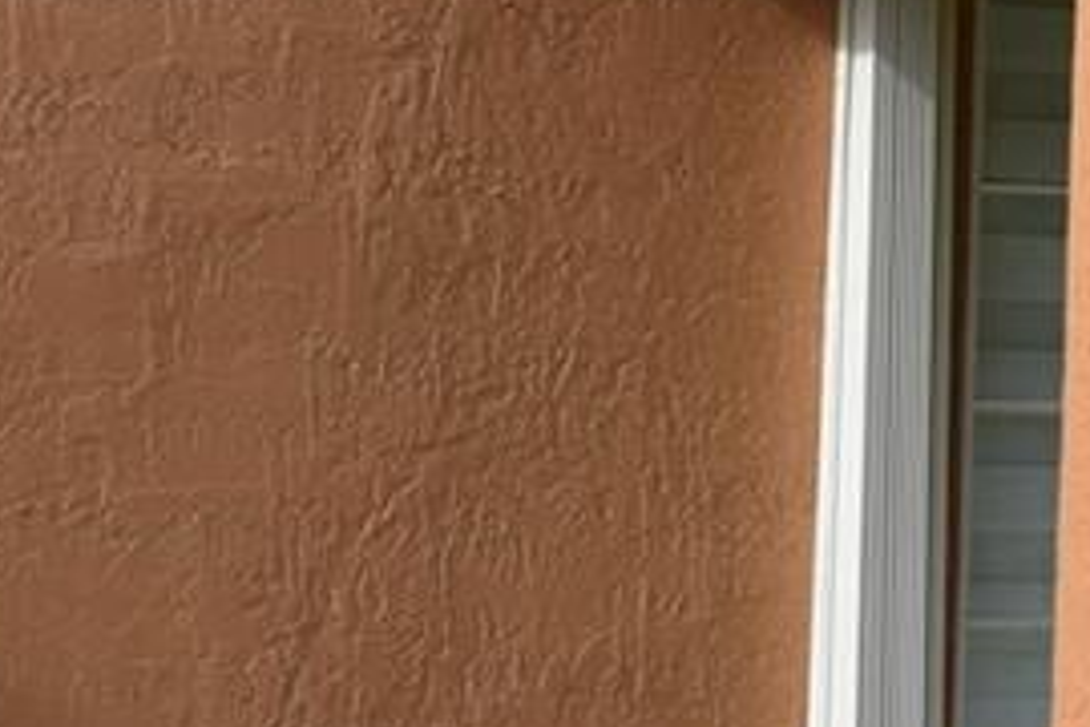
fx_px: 6449
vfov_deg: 6.3
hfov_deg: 9.3
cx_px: 1877
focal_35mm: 213
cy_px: -489
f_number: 10
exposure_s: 1/400
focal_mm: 24
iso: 200
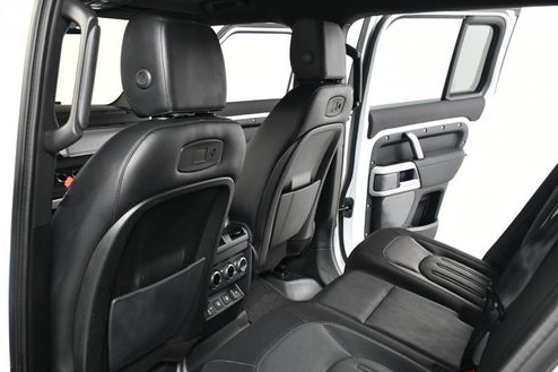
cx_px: 219
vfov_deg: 37.8
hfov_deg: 54.0
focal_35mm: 35
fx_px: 542
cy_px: 191
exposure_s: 1/160
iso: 100
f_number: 4
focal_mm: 18
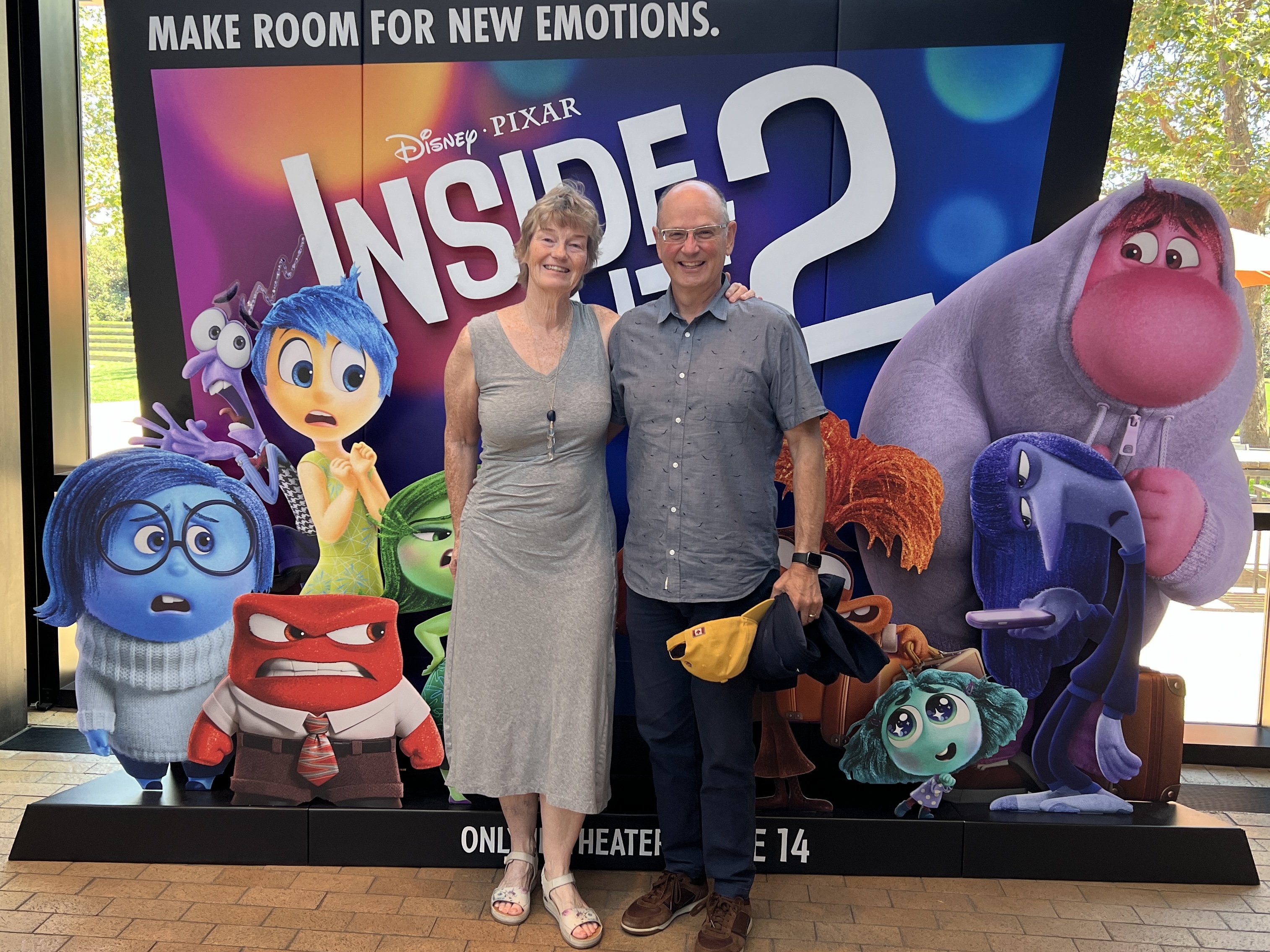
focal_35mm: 26
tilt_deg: -6.0
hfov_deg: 67.3
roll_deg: -0.7
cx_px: 635
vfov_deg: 53.1
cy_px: 476
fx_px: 954
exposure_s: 1/121
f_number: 1.5
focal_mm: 5.7
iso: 80
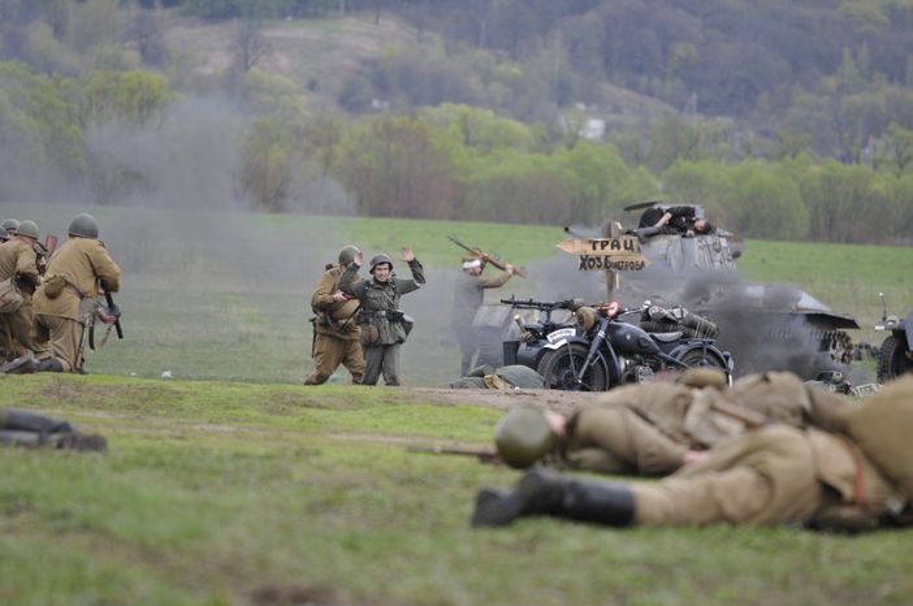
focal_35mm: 300
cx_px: 456
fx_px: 7598
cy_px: 303
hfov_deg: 6.9
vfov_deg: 4.6
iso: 280
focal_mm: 200
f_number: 4
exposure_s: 1/320
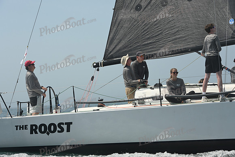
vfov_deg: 13.4
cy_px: 78
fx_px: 666
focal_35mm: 102
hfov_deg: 20.0
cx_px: 118
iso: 320
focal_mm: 102
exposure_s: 1/1250
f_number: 8
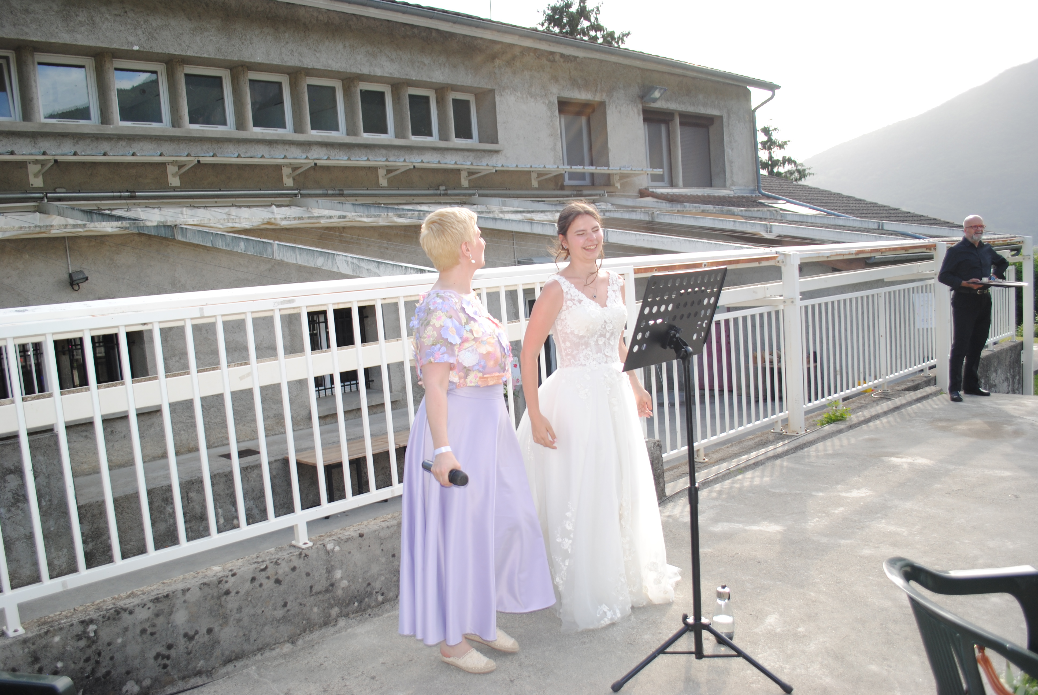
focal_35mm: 30
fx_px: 866
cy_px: 348
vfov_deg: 43.7
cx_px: 519
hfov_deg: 61.9
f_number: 6.3
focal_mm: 20
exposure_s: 1/200
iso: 100
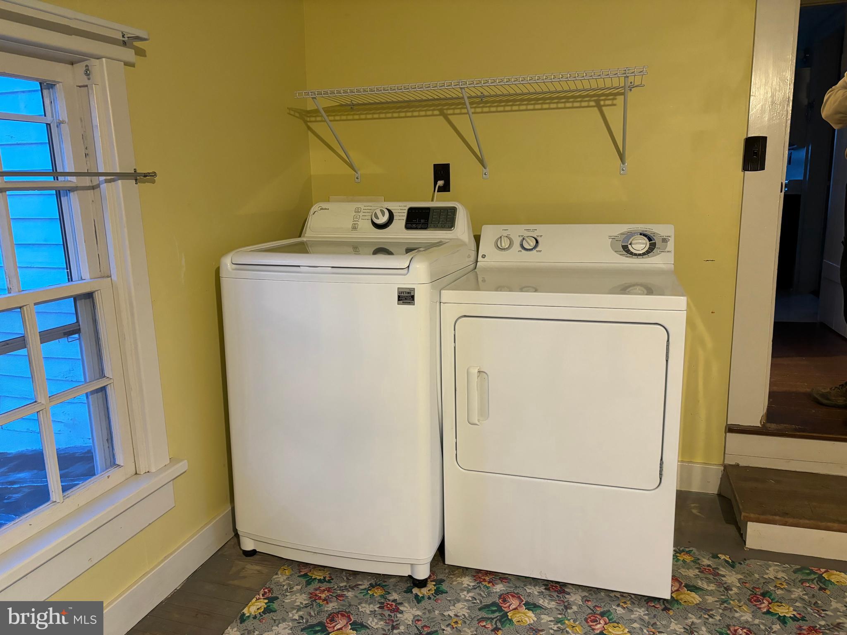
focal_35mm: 26
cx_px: 424
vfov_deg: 53.1
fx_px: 636
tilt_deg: -10.8
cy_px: 318
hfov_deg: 67.3
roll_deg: +1.0
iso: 400
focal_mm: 5.96
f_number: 1.6
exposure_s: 1/60
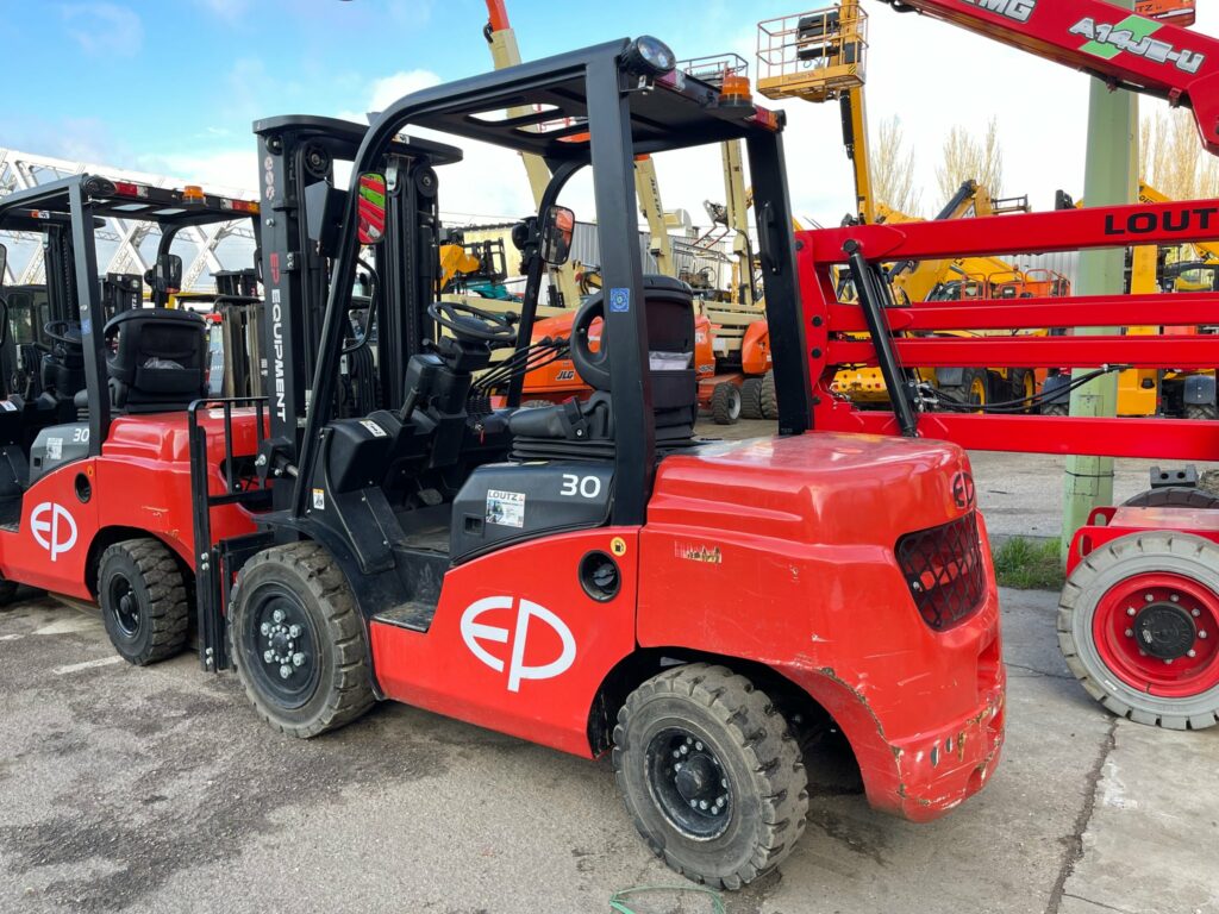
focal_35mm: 25
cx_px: 610
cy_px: 457
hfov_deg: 69.4
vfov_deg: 54.9
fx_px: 880
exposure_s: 1/209
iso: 32
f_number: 1.6
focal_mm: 5.1
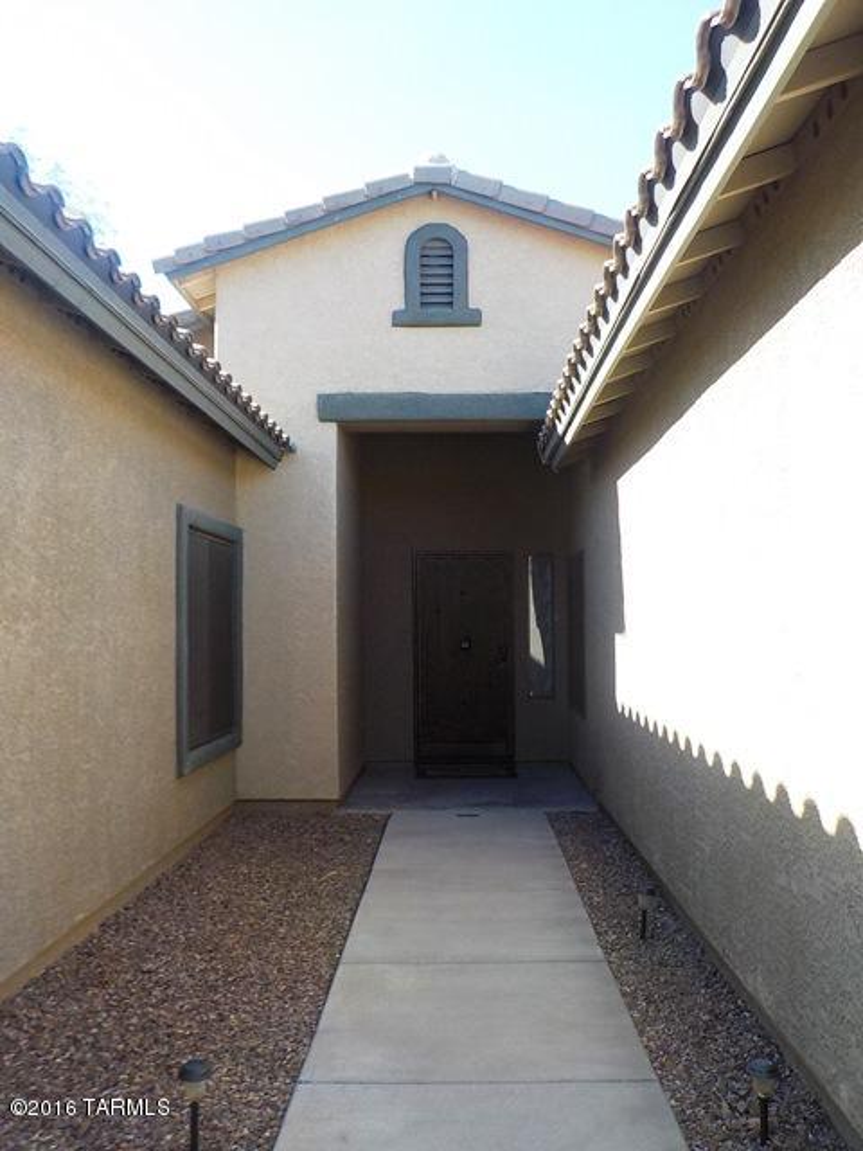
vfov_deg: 60.0
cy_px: 576
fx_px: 997
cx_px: 432
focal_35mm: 30
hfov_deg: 46.8
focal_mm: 4.1
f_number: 3.3
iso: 125
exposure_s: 1/250
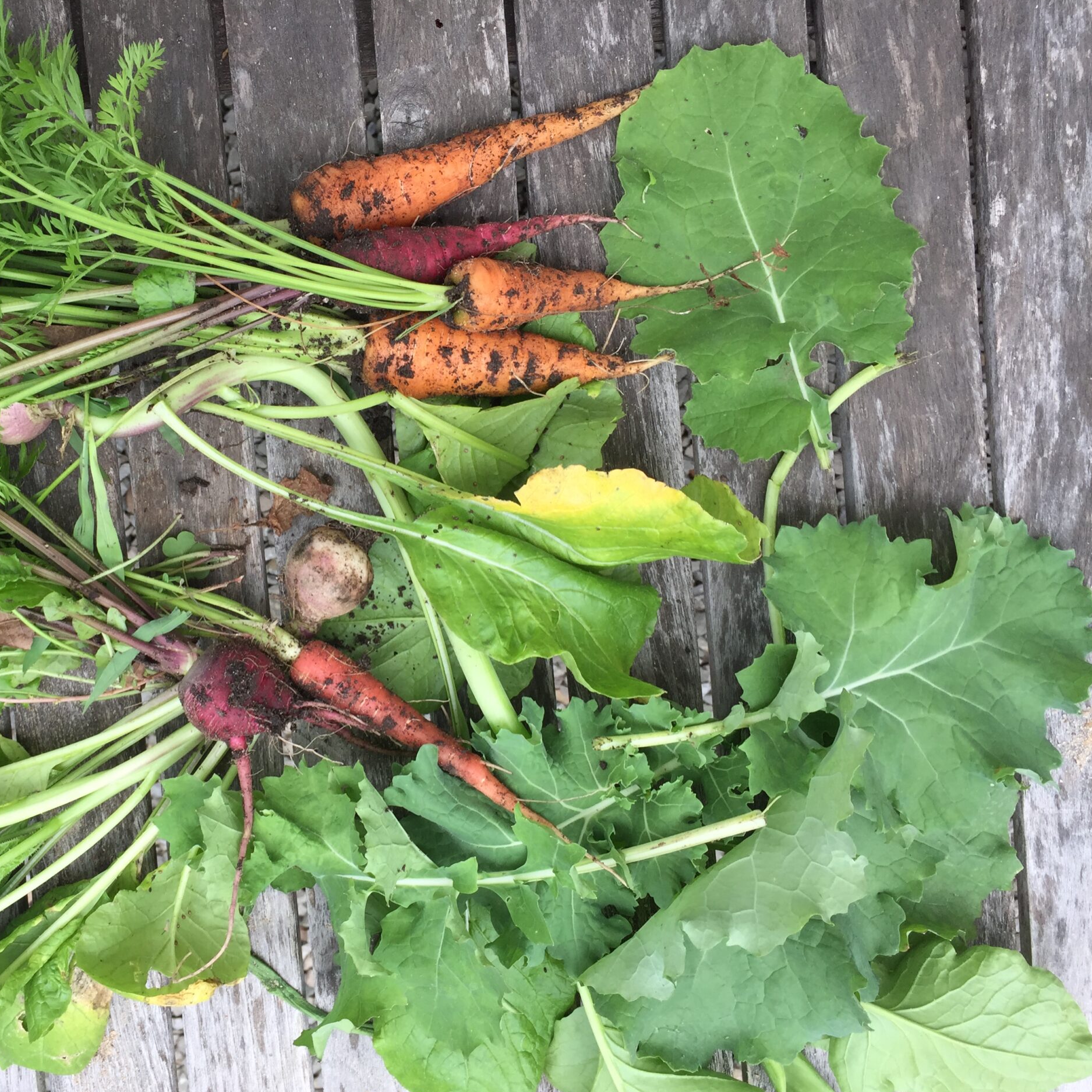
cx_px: 349
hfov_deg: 46.4
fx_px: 1249
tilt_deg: -86.6
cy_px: 546
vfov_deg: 47.2
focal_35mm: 35
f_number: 2.2
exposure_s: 1/222
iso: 32
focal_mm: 4.15
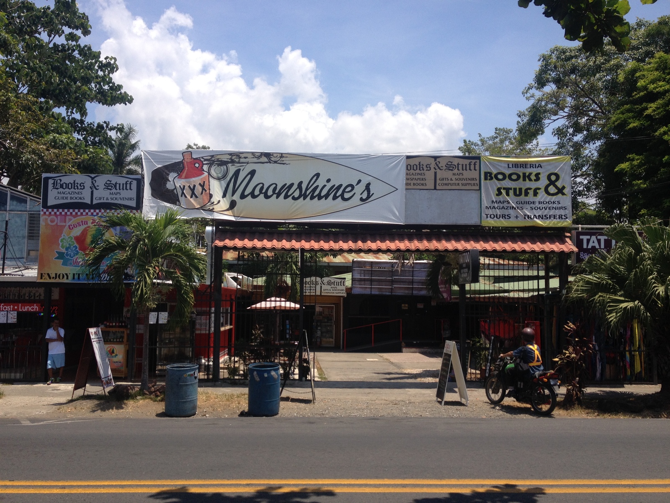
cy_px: 252
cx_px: 335
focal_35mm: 35
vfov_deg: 40.7
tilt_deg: +0.3
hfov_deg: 52.6
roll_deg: -0.5
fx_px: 677
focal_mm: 4.28
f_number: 2.4
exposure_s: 1/1783
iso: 50
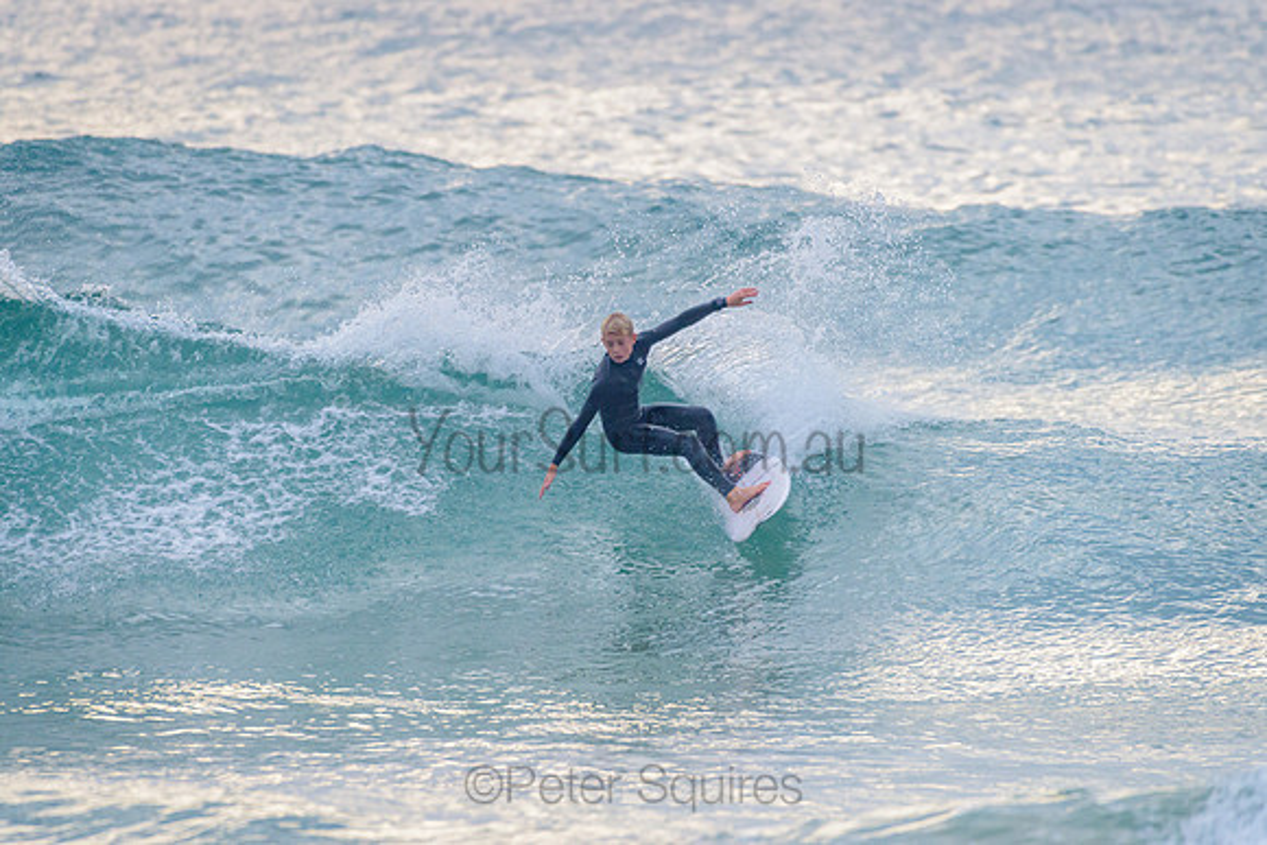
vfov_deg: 2.2
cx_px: 614
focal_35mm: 613
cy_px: 414
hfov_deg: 3.4
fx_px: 21583
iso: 720
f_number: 5.6
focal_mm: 500
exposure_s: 1/1250
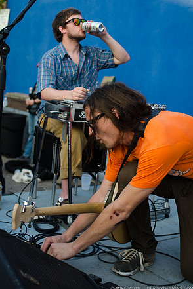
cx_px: 97
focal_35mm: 54
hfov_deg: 25.3
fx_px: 430
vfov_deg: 37.2
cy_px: 144
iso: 200
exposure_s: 1/250
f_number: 2.8
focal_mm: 35
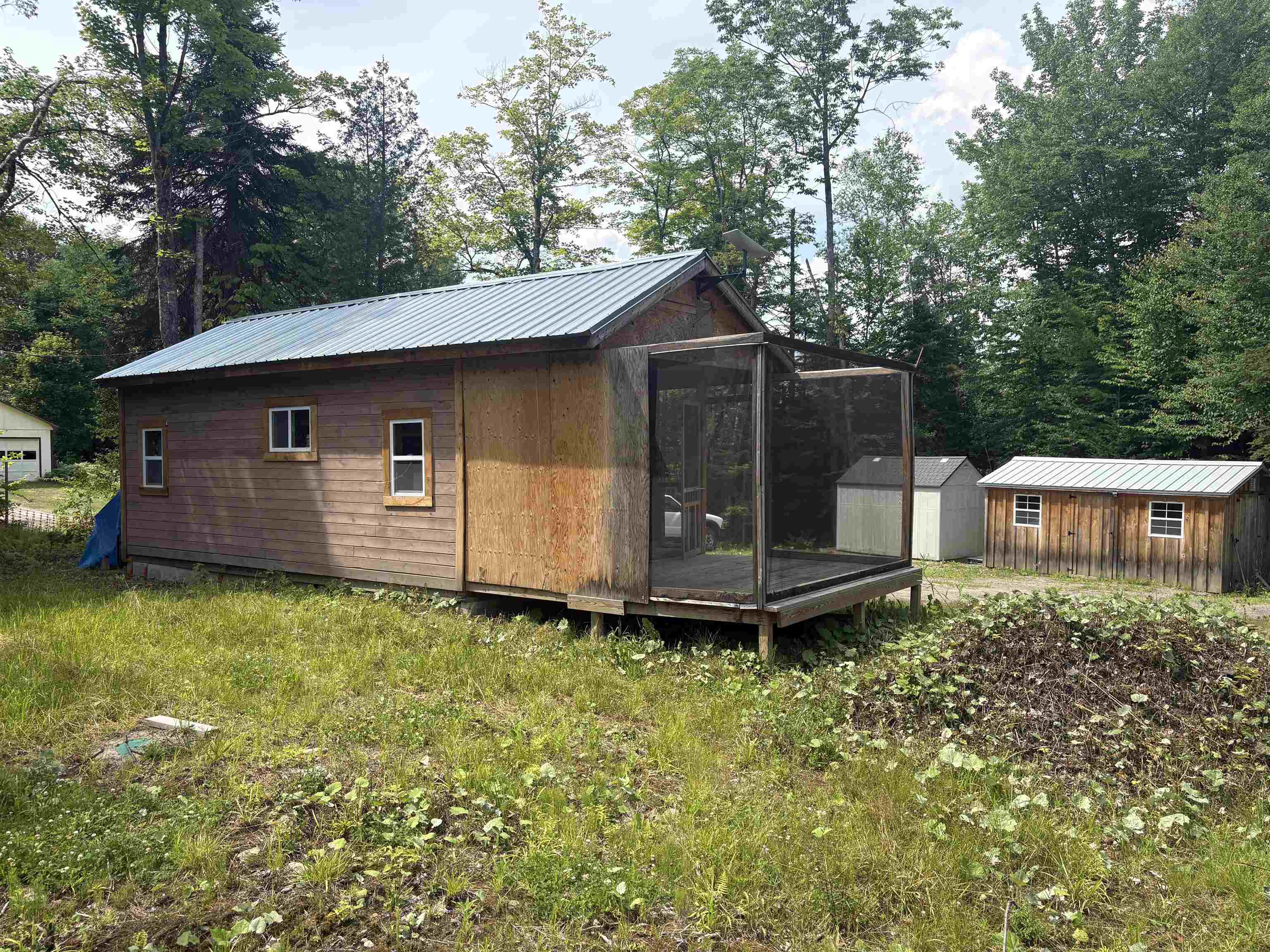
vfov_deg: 53.1
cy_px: 476
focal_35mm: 26
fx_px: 954
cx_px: 635
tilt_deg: -1.2
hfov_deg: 67.3
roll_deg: +0.7
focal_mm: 5.96
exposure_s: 1/1953
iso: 64
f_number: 1.6
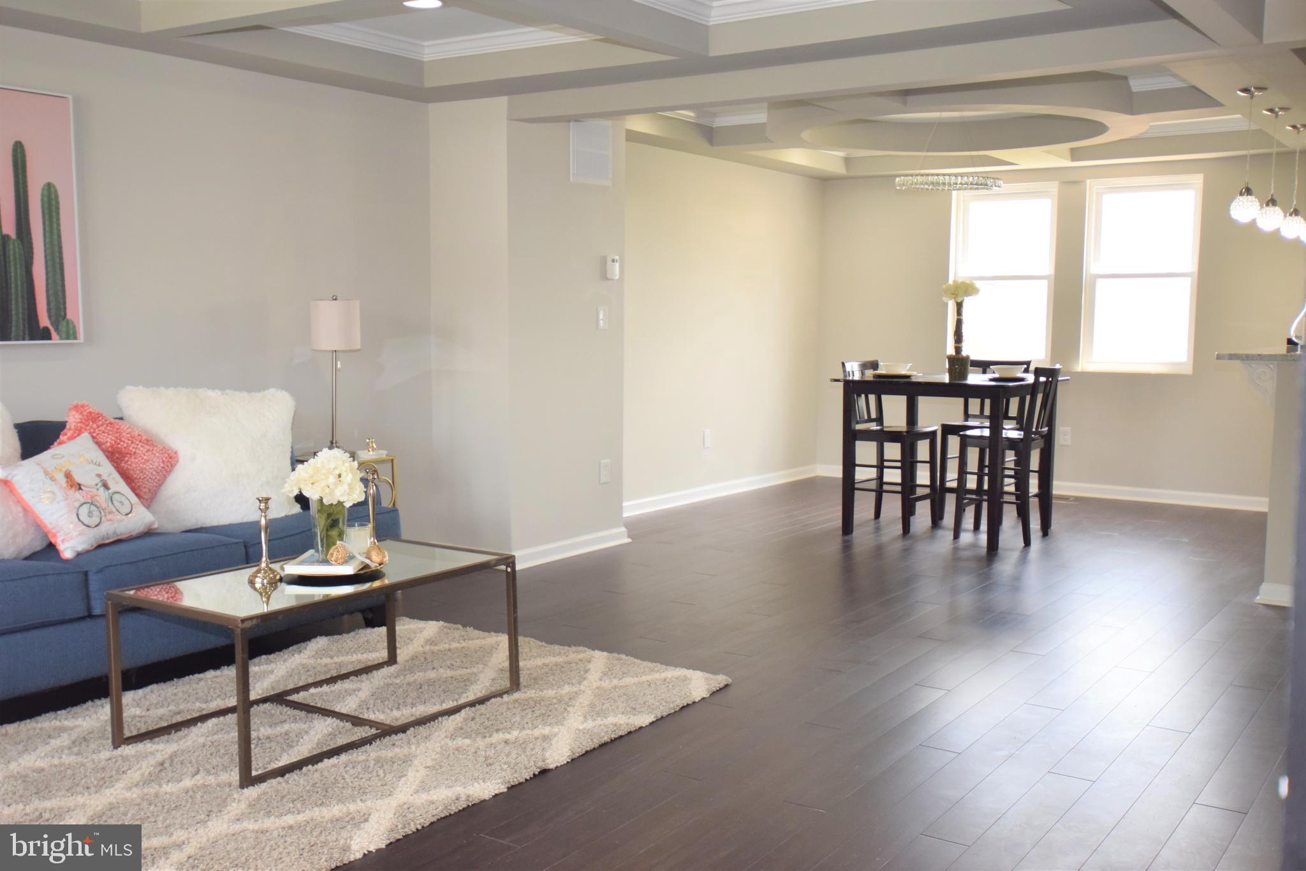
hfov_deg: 53.1
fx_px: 1306
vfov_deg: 36.9
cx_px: 653
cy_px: 436
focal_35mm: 36
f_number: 4.5
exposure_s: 1/200
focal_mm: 24
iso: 800
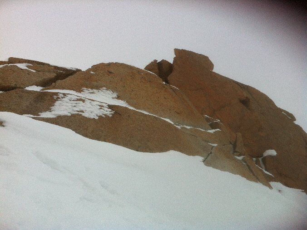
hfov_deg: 52.6
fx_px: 310
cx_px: 154
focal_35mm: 35
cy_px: 115
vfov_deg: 40.7
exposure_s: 1/838
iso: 80
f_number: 2.8
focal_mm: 3.85
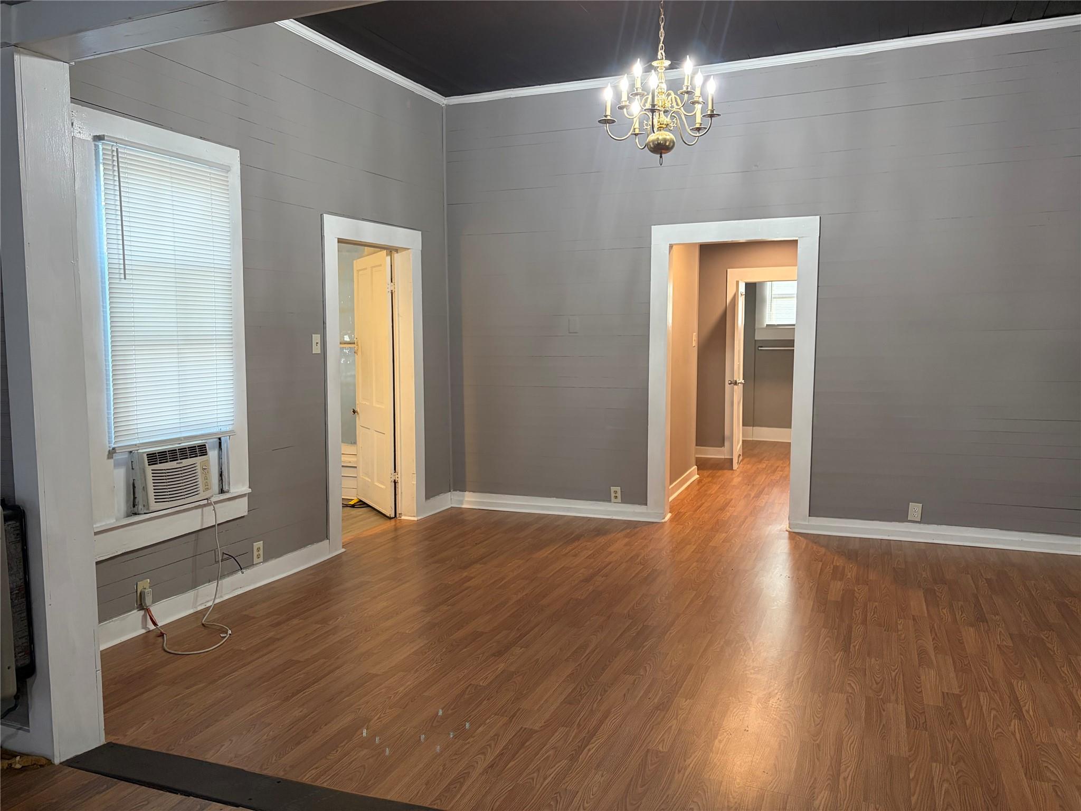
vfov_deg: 53.1
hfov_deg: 67.3
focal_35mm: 26
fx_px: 812
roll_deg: +1.0
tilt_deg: -5.5
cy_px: 406
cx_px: 540
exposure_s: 1/60
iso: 160
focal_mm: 5.96
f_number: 1.6
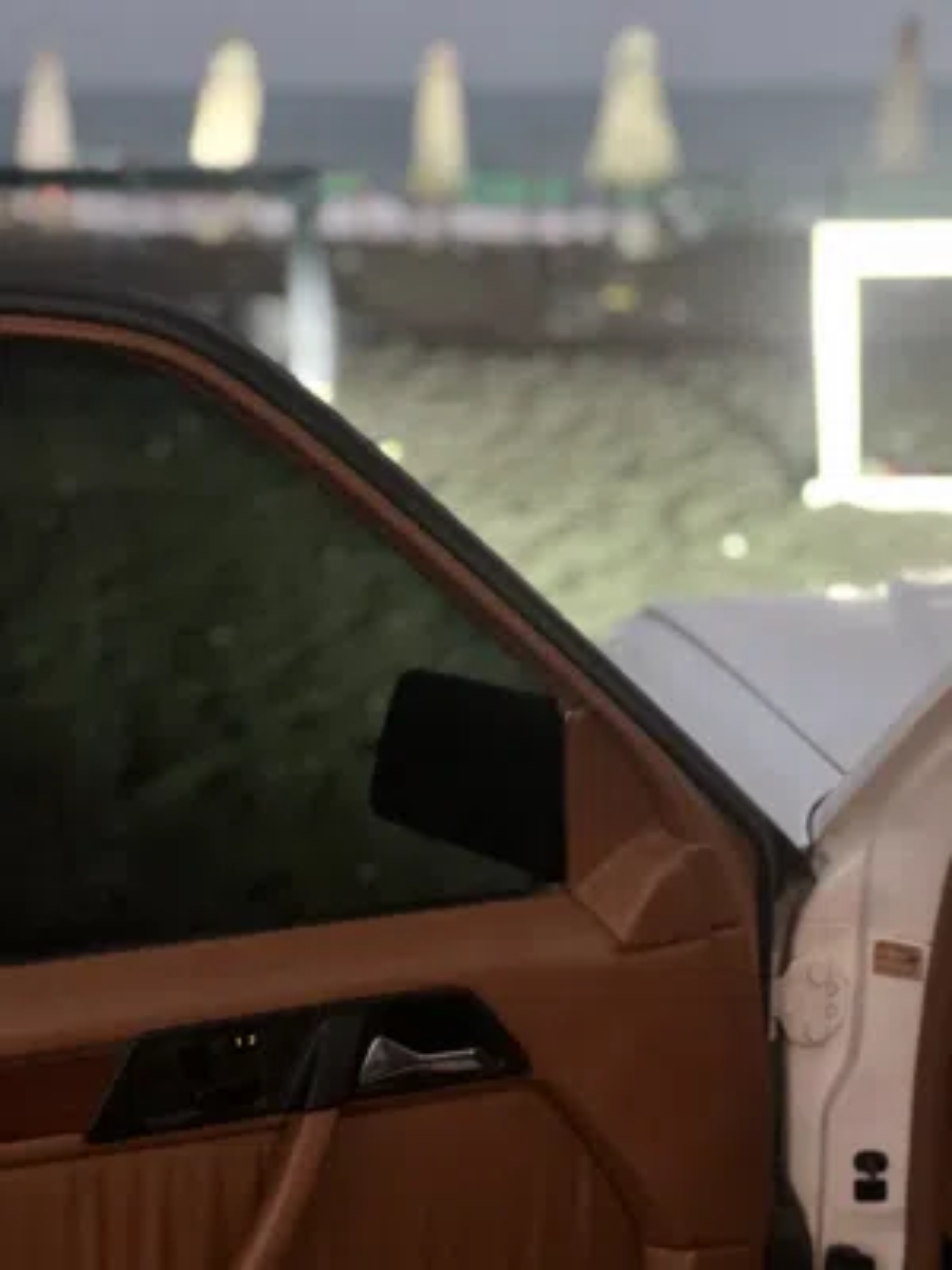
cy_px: 635
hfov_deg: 19.1
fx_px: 2824
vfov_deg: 25.3
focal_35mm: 77
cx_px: 476
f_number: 2.8
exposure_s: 1/14
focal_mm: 9
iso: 1000
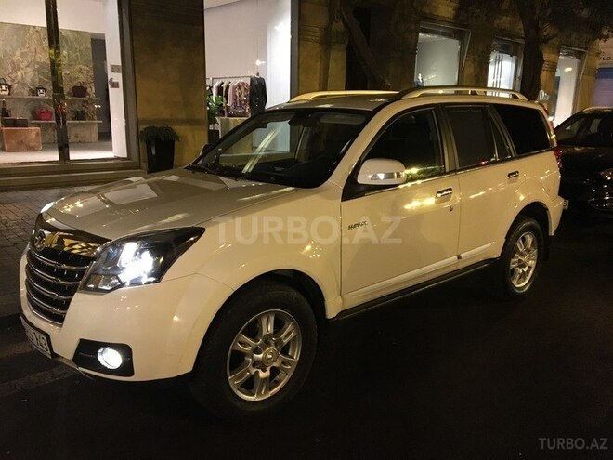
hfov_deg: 61.7
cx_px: 306
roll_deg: -0.7
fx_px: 514
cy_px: 230
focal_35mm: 29
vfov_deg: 48.2
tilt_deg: -11.5
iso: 320
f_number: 2.2
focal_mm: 4.15
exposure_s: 1/17
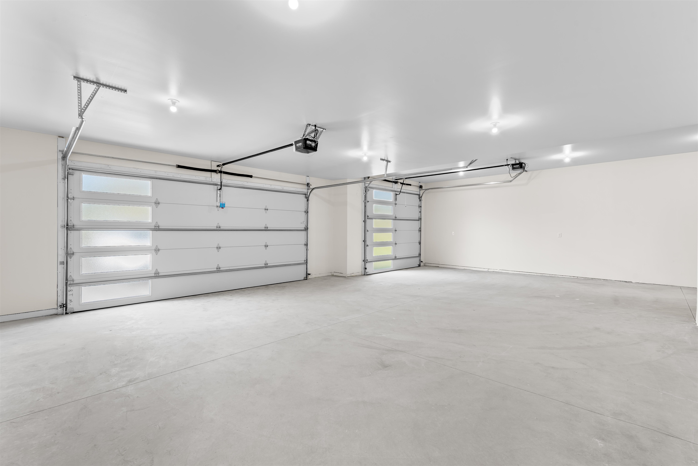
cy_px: 233
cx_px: 349
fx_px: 310
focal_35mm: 16
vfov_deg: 73.8
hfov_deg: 96.7
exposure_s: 2
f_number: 8
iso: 100
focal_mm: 16
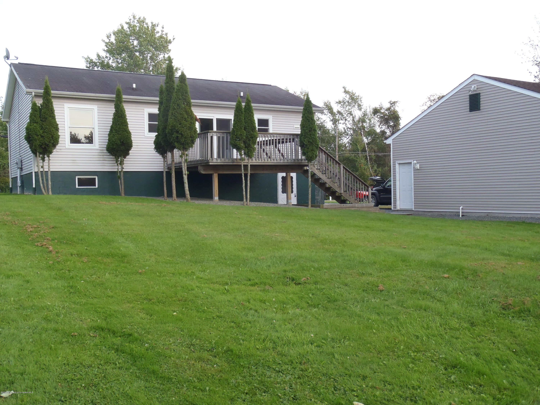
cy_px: 202
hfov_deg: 51.4
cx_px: 270
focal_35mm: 36
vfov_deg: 39.7
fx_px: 562
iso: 100
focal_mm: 6.45
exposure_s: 1/60
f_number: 4.5
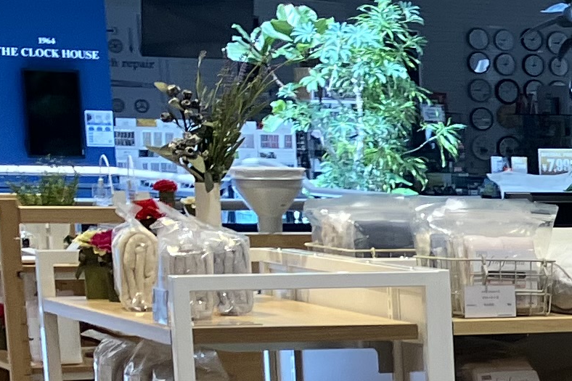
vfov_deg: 9.0
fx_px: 2367
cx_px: 1304
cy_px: 585
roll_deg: -2.0
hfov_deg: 11.7
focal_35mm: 149
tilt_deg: -11.0
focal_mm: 3.99
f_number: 1.8
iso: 40
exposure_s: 1/100
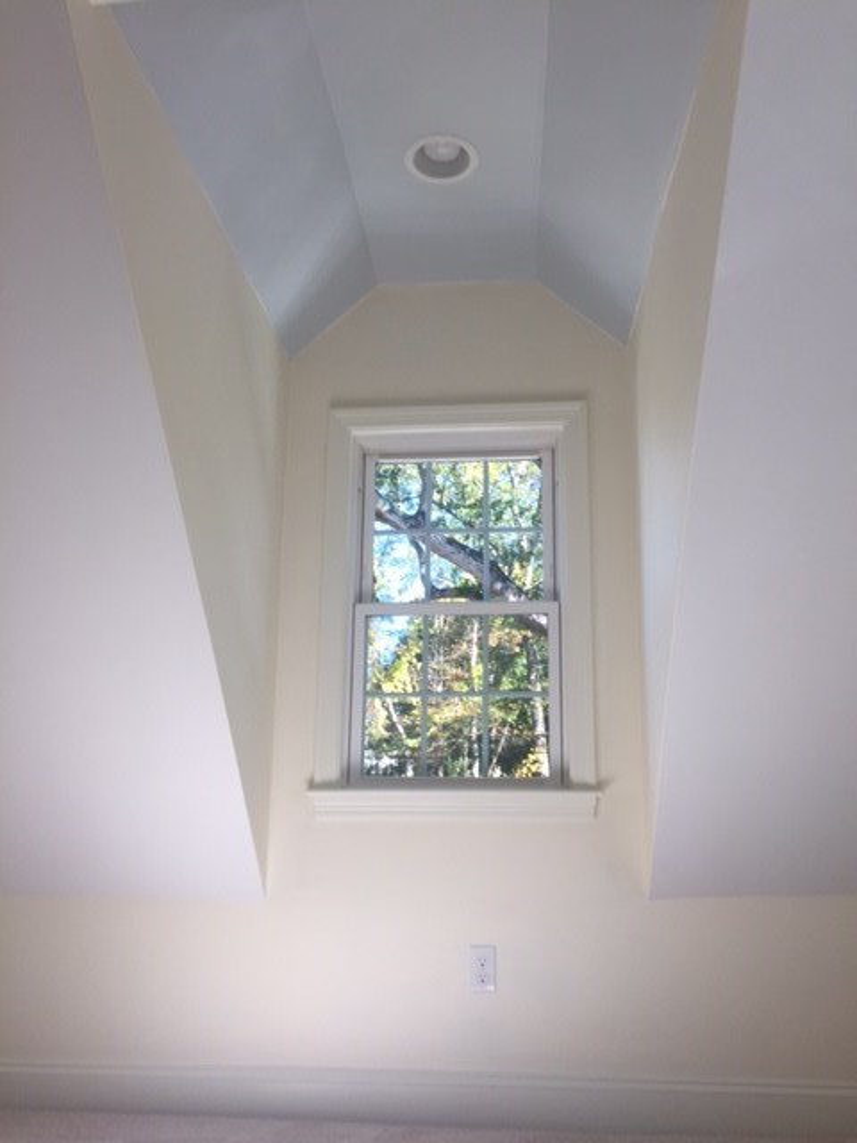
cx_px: 428
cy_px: 572
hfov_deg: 48.2
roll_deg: -1.3
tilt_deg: +12.3
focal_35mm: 29
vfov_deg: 61.7
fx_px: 957
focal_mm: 4.15
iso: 32
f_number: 2.2
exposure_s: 1/120
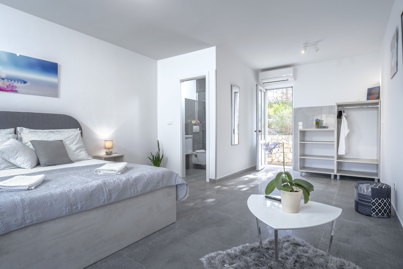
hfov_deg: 84.0
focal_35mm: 20
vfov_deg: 61.9
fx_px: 224
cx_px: 202
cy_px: 134
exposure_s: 1/40
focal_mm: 20
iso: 640
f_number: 7.1
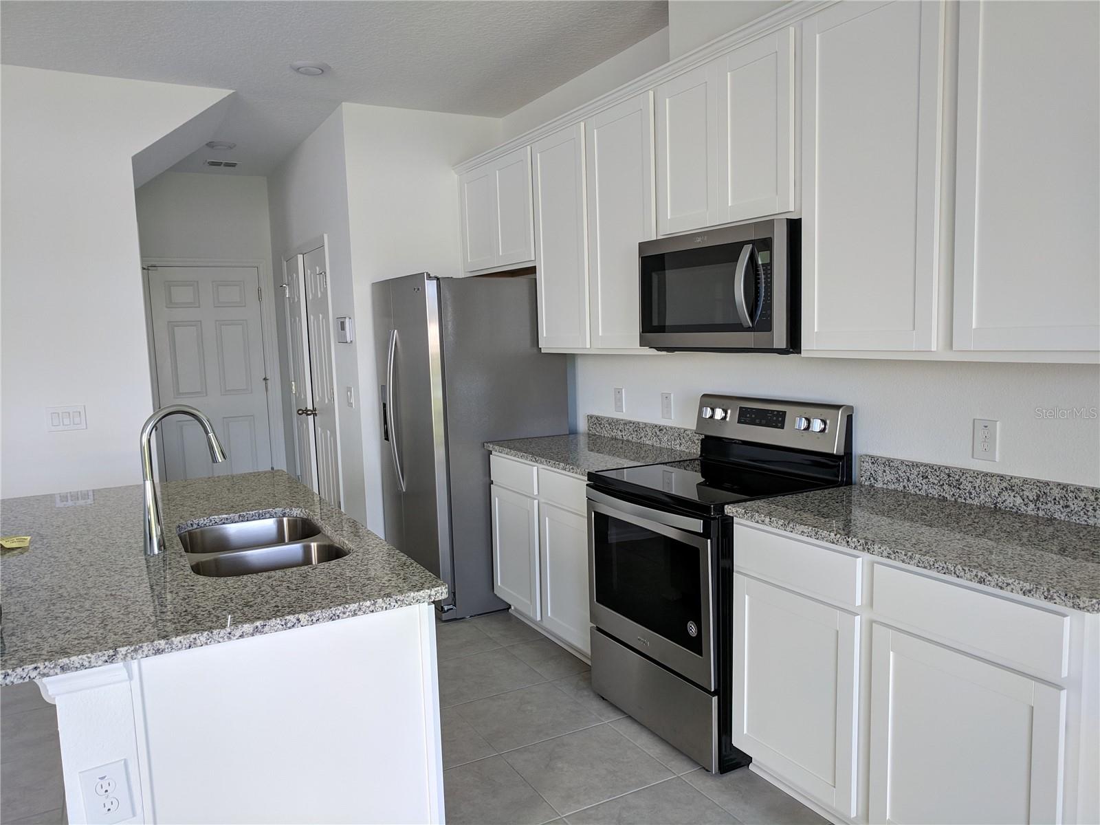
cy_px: 412
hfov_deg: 67.3
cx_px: 550
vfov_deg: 53.1
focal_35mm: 26
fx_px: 826
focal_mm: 4.67
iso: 167
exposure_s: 1/120
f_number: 2
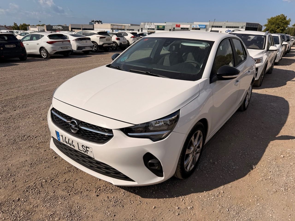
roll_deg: +2.2
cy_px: 110
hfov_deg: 71.6
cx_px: 148
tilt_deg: -18.0
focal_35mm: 24
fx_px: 205
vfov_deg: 56.8
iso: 80
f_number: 1.78
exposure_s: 1/11905
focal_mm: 6.76
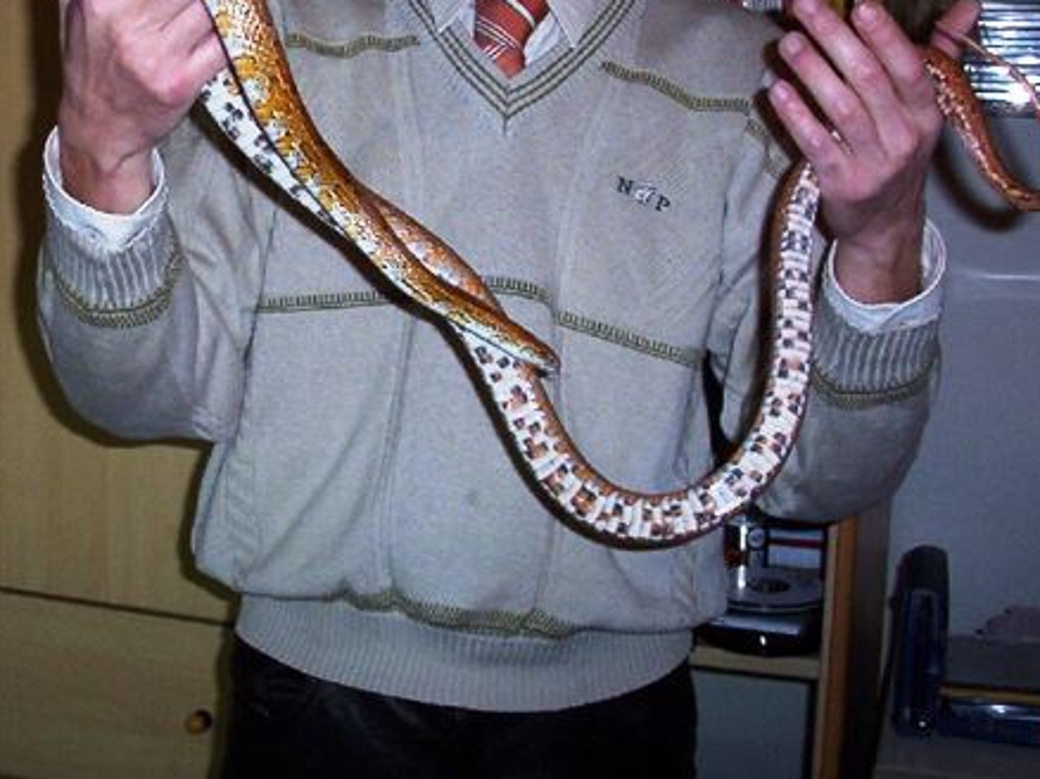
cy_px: 249
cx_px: 382
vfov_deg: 25.5
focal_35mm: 57
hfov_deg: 33.6
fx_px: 1712
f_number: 4.5
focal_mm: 6
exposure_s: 1/30
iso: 140
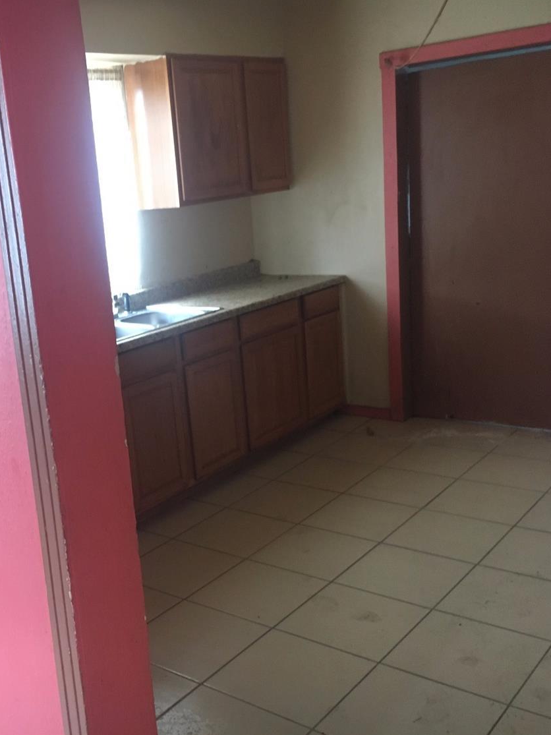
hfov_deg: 36.3
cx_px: 165
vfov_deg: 47.9
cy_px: 366
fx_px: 828
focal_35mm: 39
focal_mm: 4.15
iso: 200
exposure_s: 1/17
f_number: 2.2
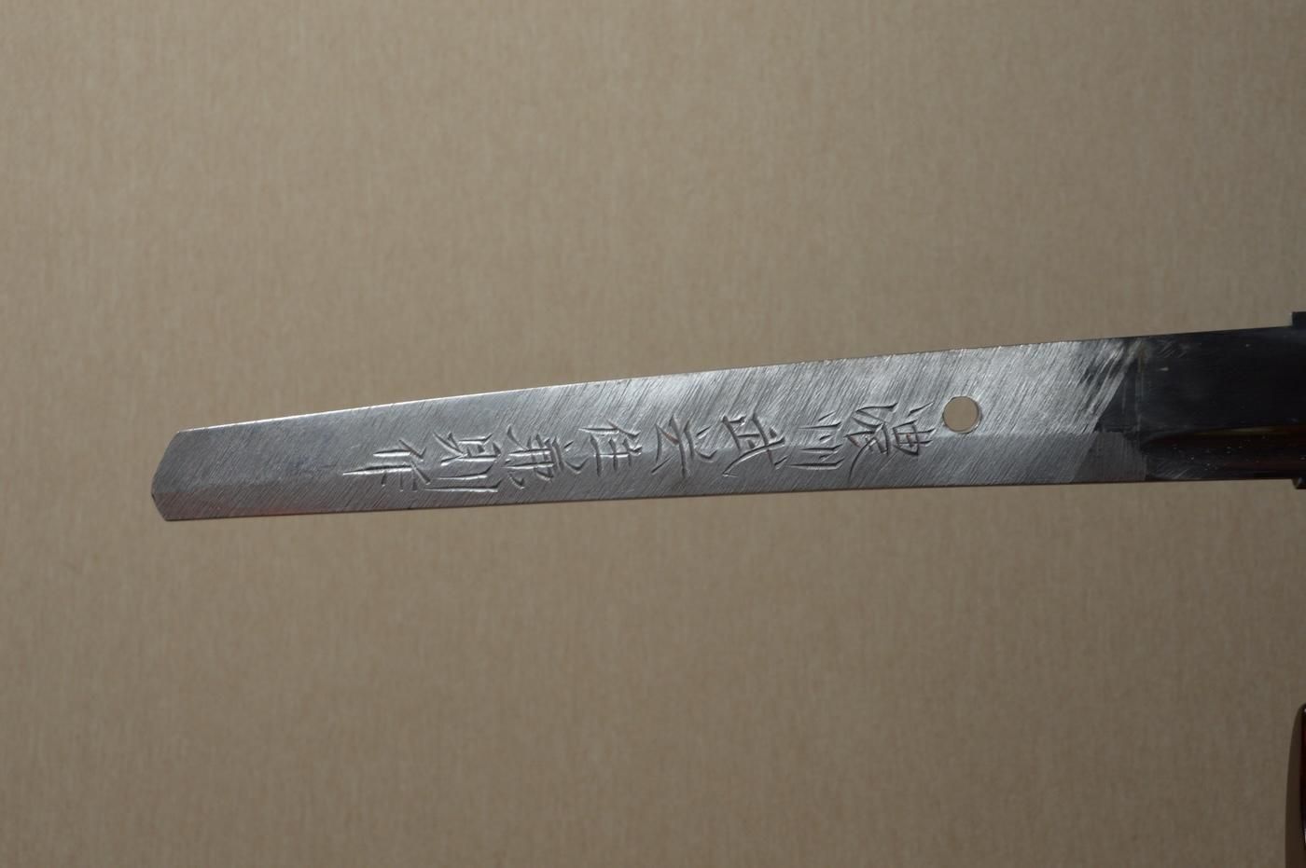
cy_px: 434
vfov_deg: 23.7
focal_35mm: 57
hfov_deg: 35.1
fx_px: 2066
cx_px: 653
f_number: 11
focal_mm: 38
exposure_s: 1/1.6
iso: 400
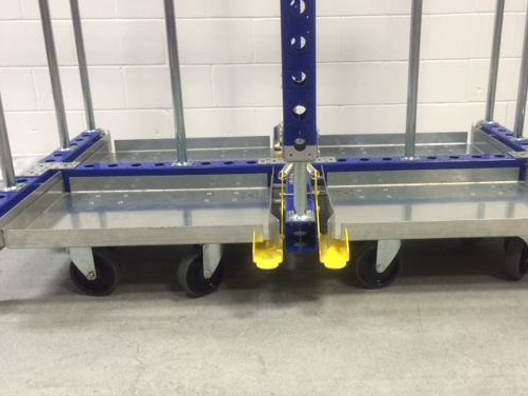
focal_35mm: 37
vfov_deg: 38.6
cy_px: 193
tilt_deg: -18.7
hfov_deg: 50.0
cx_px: 305
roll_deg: +1.7
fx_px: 564
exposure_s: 1/30
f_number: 2.2
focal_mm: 4.15
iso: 80
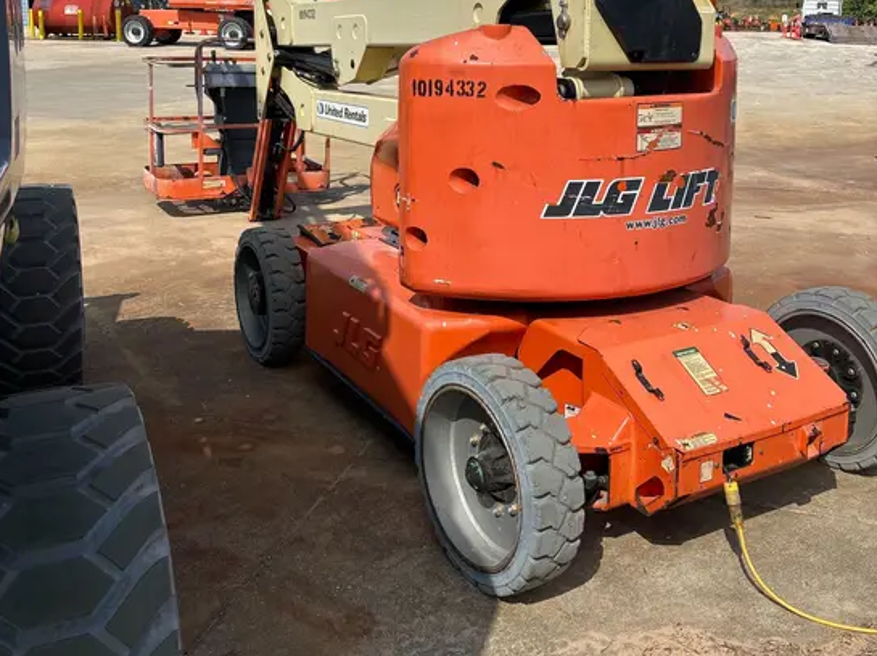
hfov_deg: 52.7
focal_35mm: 35
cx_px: 438
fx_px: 886
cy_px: 165
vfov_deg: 39.6
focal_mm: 5.96
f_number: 1.6
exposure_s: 1/4854
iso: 50
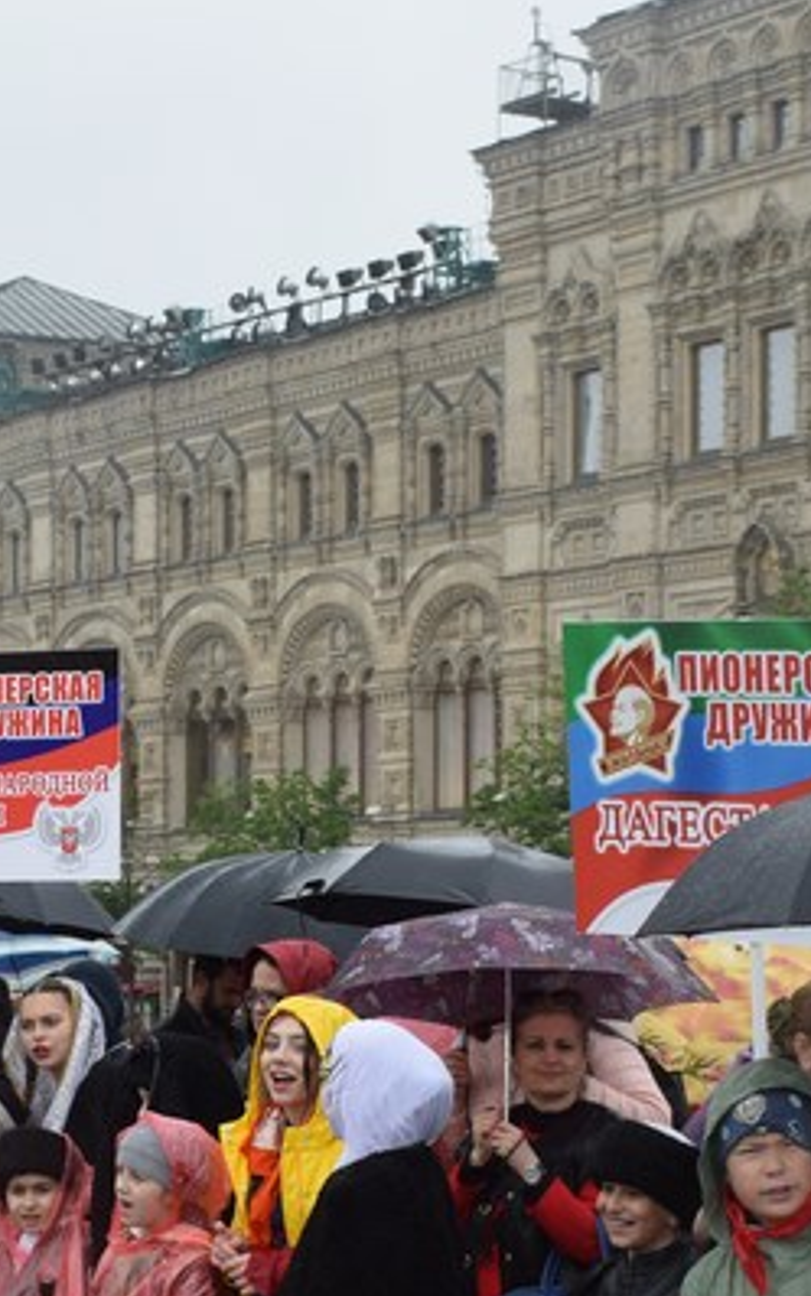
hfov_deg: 13.2
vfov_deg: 21.0
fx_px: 3474
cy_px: 923
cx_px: 49
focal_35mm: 98
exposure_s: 1/125
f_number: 5.6
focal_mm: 25
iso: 110
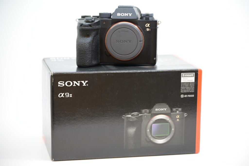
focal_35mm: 89
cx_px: 124
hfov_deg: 22.9
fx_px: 616
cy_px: 83
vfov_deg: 15.4
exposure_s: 1/250
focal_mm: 89
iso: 1000
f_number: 4
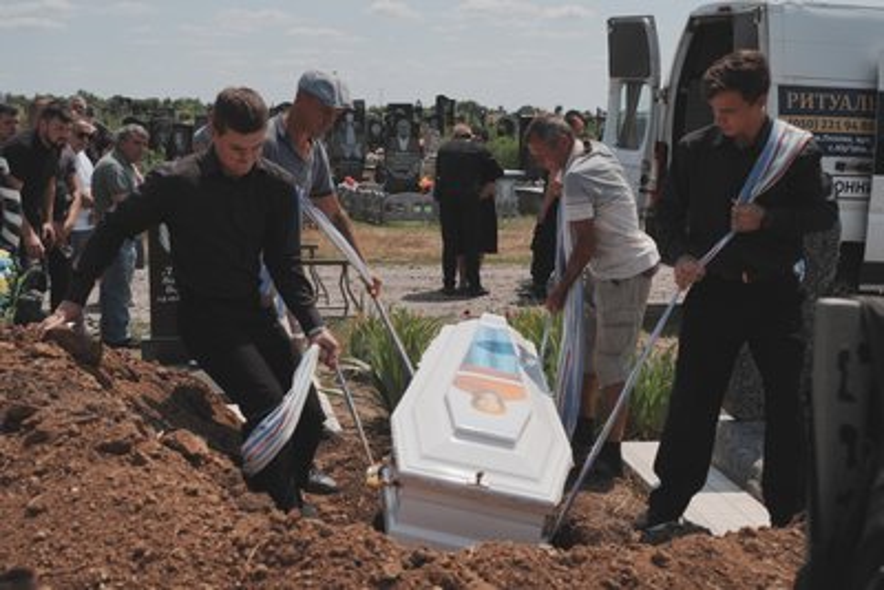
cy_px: 295
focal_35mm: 49
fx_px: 1204
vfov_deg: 27.5
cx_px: 442
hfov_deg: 40.3
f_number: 5.6
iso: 100
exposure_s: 1/2000
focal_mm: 49
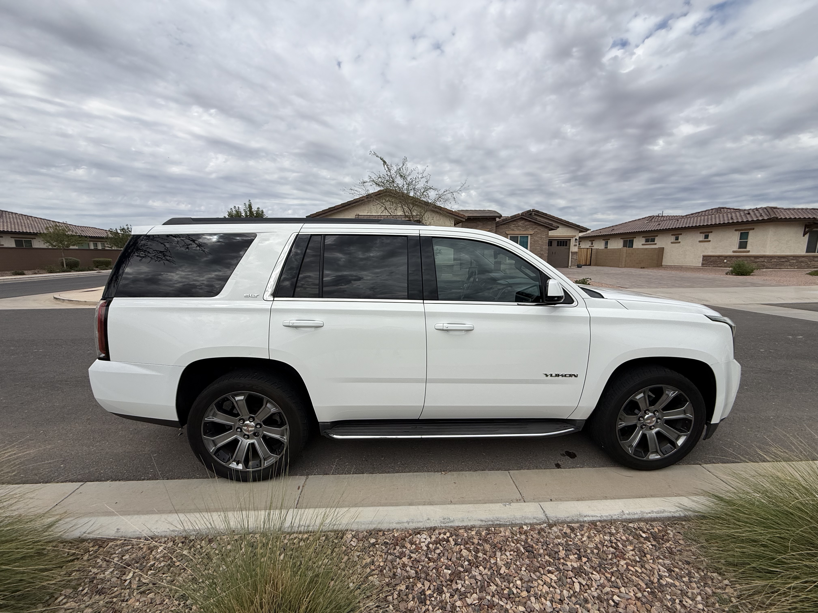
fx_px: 331
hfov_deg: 102.1
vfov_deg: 85.7
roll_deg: -0.1
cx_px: 409
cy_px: 306
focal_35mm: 14
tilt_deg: -9.2
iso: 50
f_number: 2.2
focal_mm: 2.22
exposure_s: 1/3125
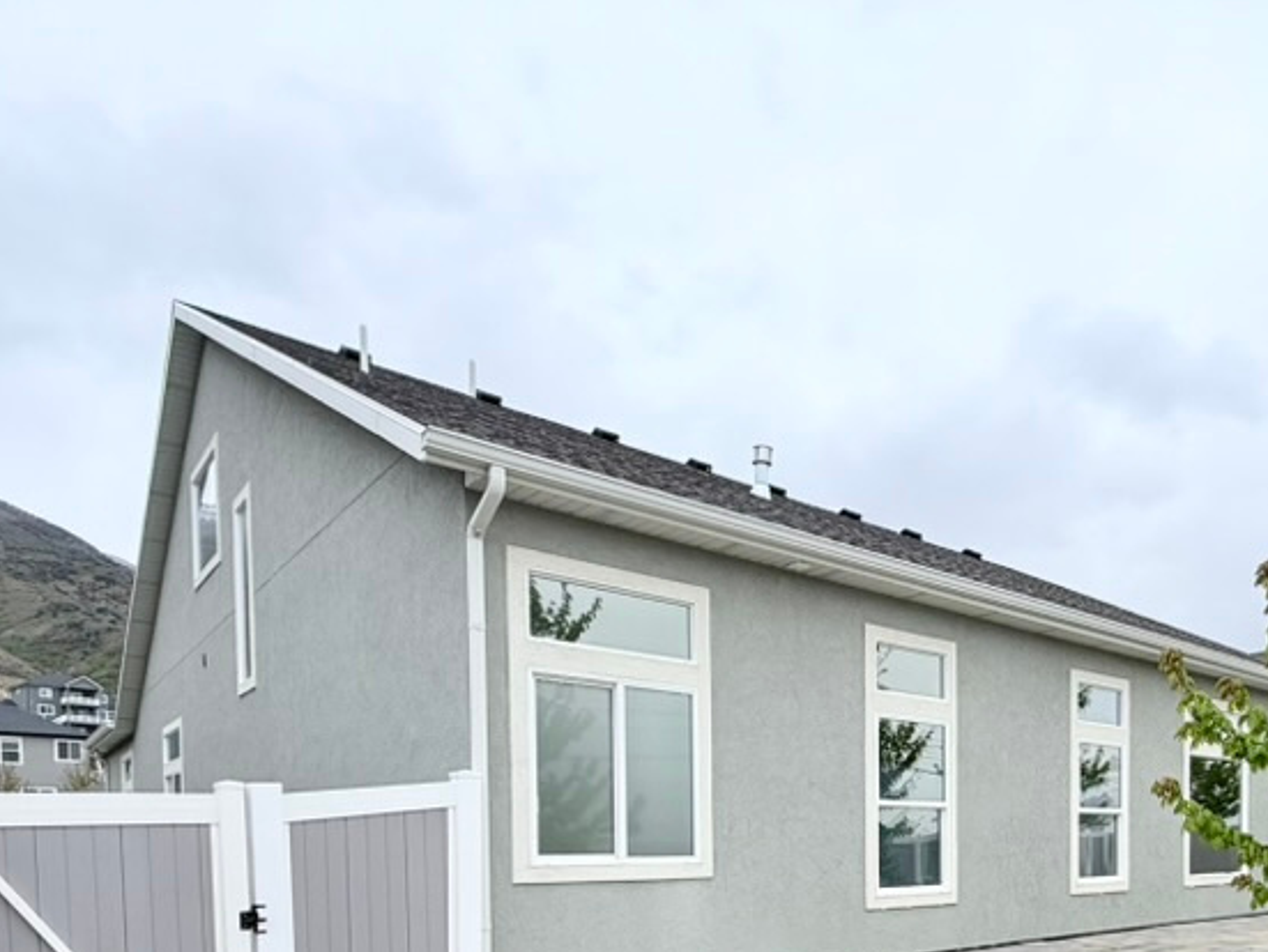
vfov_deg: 47.2
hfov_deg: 64.8
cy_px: 874
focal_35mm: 26
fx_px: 953
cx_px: 881
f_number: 2.2
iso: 50
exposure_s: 1/1259
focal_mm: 2.22
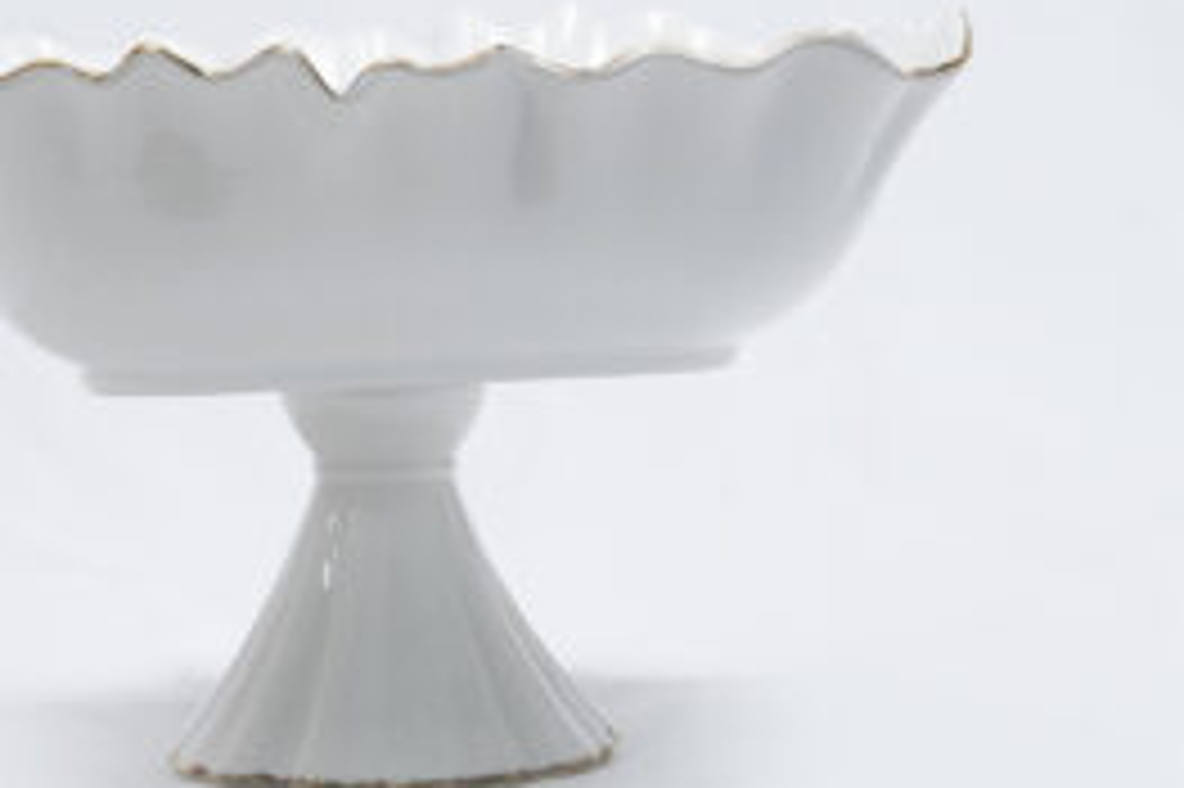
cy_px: 304
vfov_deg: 8.5
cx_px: 356
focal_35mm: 162
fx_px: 5324
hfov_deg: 12.7
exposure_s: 1/125
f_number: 10
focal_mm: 66
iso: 3200
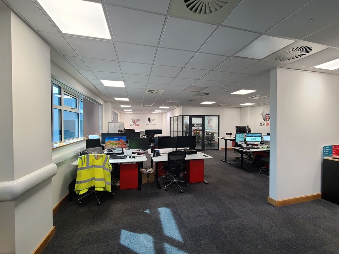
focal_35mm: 13
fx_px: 127
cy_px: 127
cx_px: 170
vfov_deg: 89.9
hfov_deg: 106.2
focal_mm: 2.2
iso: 125
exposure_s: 1/50
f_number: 2.2
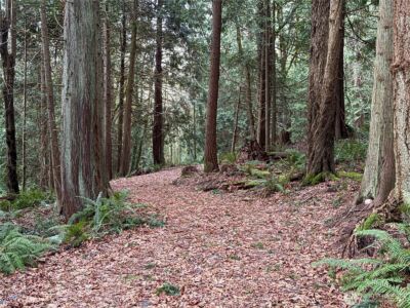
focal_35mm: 48
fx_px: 569
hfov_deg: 39.7
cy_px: 154
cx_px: 205
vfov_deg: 30.3
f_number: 1.78
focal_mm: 6.76
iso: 200
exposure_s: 1/60
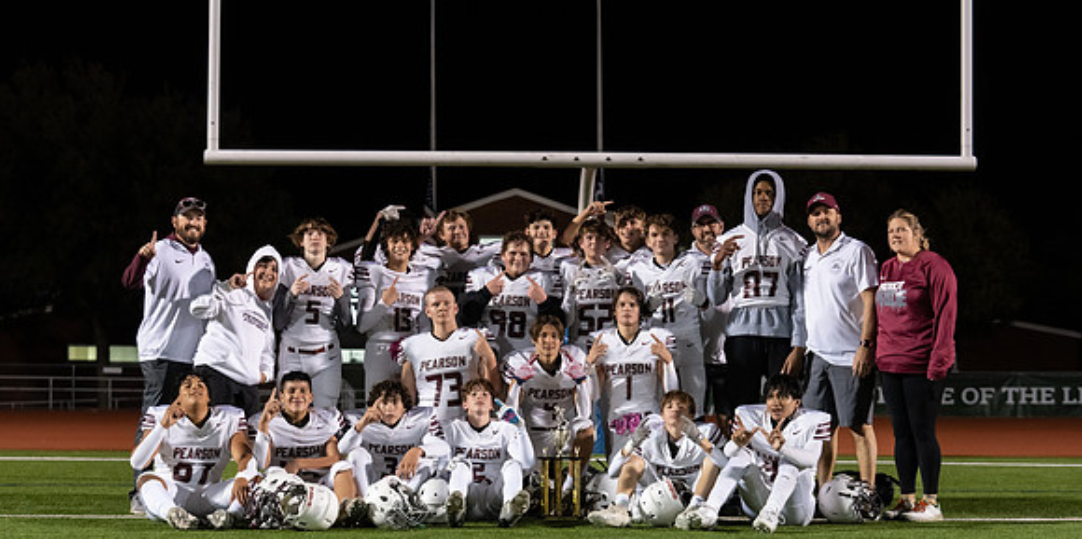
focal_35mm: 78
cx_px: 532
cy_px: 356
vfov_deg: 14.1
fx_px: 2183
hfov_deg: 27.8
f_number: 3.5
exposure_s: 1/320
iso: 4000
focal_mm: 70
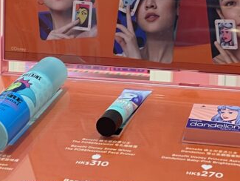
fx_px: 569
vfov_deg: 17.9
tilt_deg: -2.7
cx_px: 182
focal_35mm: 82
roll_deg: -2.2
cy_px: 44
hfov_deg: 23.6
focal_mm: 4.2
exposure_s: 1/50
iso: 100
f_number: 1.6
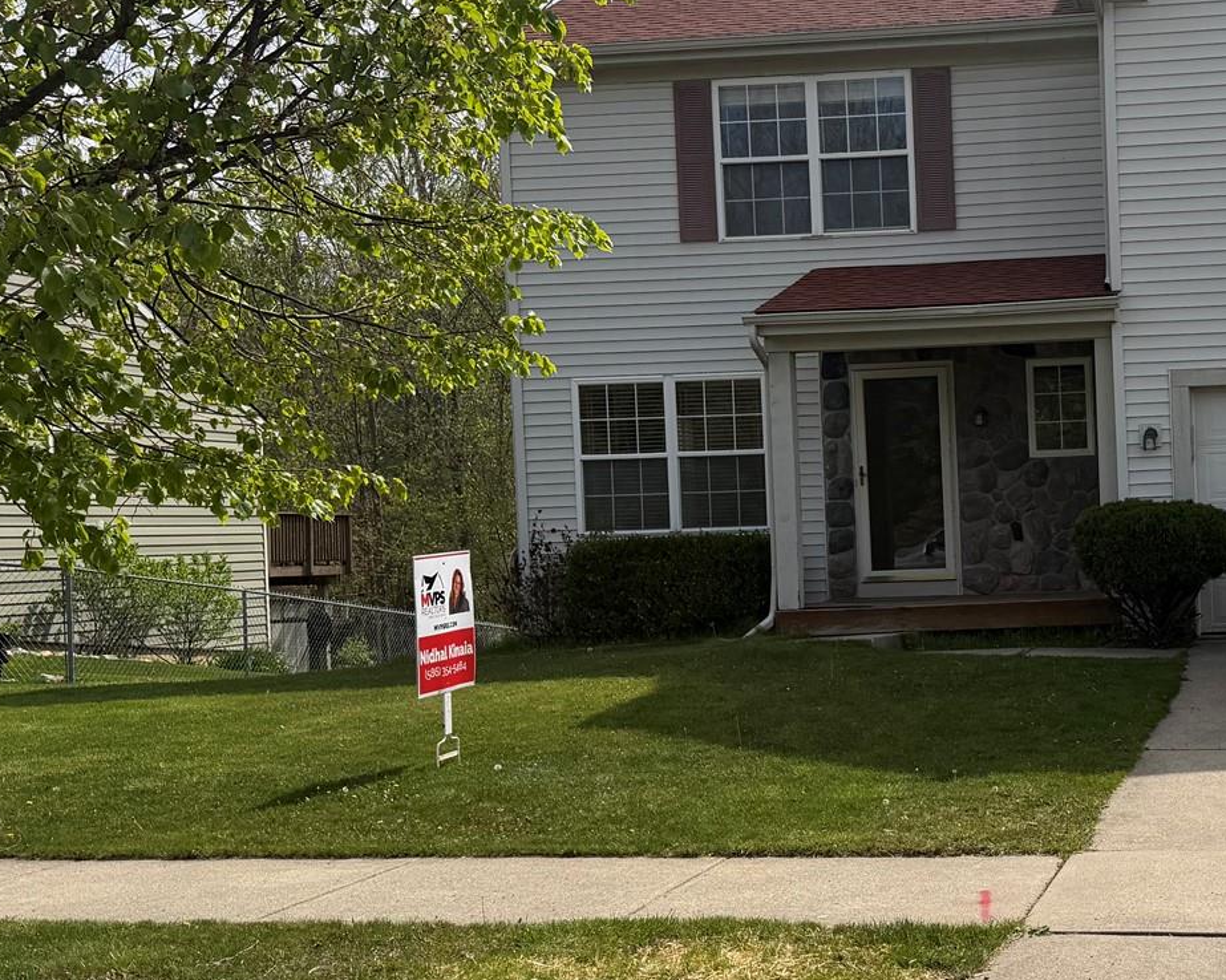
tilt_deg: -1.4
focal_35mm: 52
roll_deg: +1.3
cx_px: 1126
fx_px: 1886
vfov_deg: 29.1
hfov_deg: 33.9
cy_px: 542
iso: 100
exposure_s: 1/6711
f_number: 1.78
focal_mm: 6.76
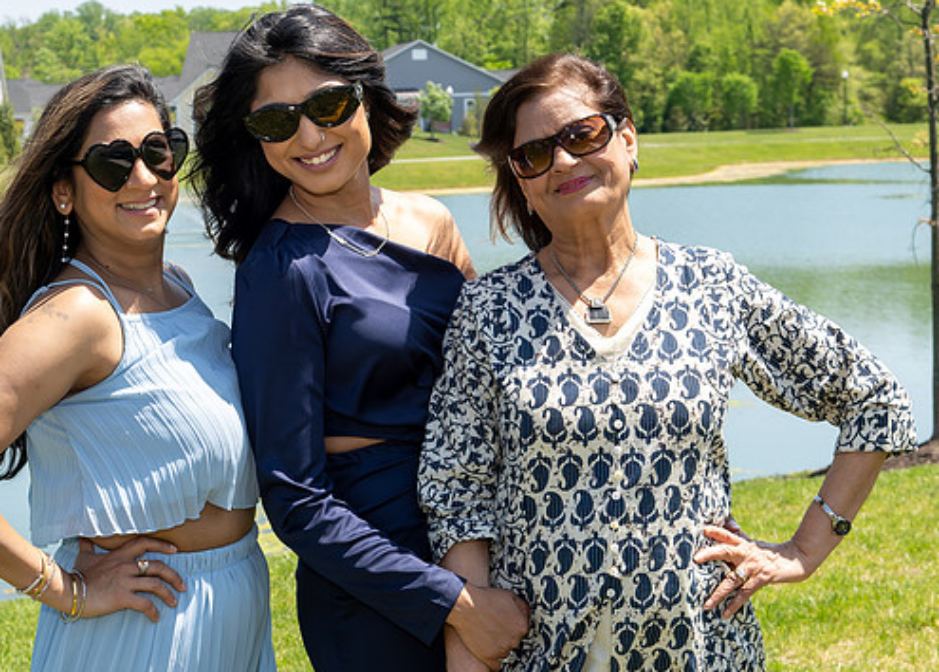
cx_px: 309
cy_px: 292
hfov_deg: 25.6
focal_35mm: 77
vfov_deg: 18.6
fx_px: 2054
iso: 100
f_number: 6.3
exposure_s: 1/250
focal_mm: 34
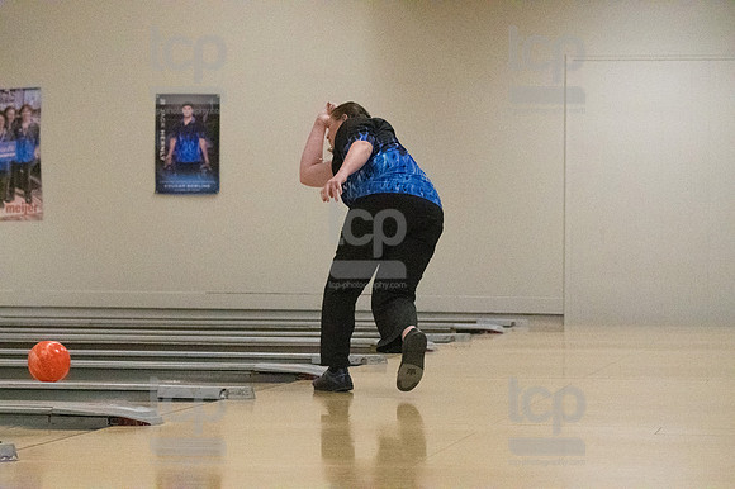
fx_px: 2510
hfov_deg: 16.7
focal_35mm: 123
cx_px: 368
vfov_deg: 11.1
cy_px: 244
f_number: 4
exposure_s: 1/1250
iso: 10000
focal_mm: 82
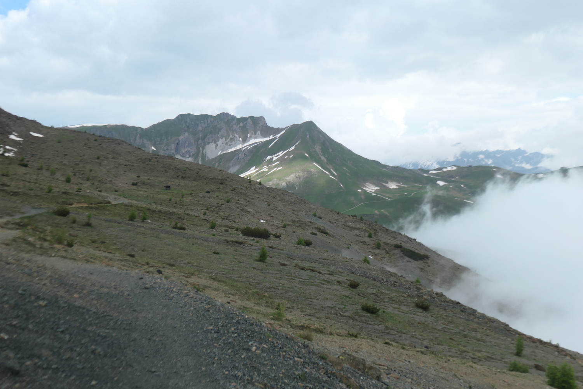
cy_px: 194
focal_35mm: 41
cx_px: 292
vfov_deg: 32.6
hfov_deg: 47.4
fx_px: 664
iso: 200
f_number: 4
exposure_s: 1/1000
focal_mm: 15.1
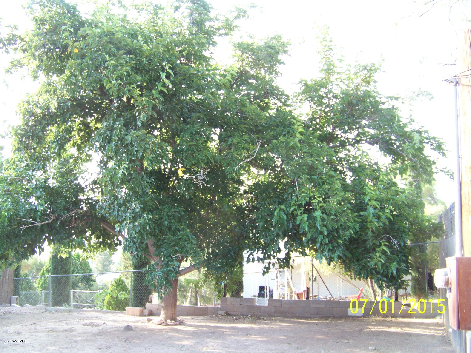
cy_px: 176
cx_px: 236
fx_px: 490
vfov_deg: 39.7
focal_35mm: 36
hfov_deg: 51.4
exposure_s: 1/60
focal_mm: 5.85
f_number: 2.8
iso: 69
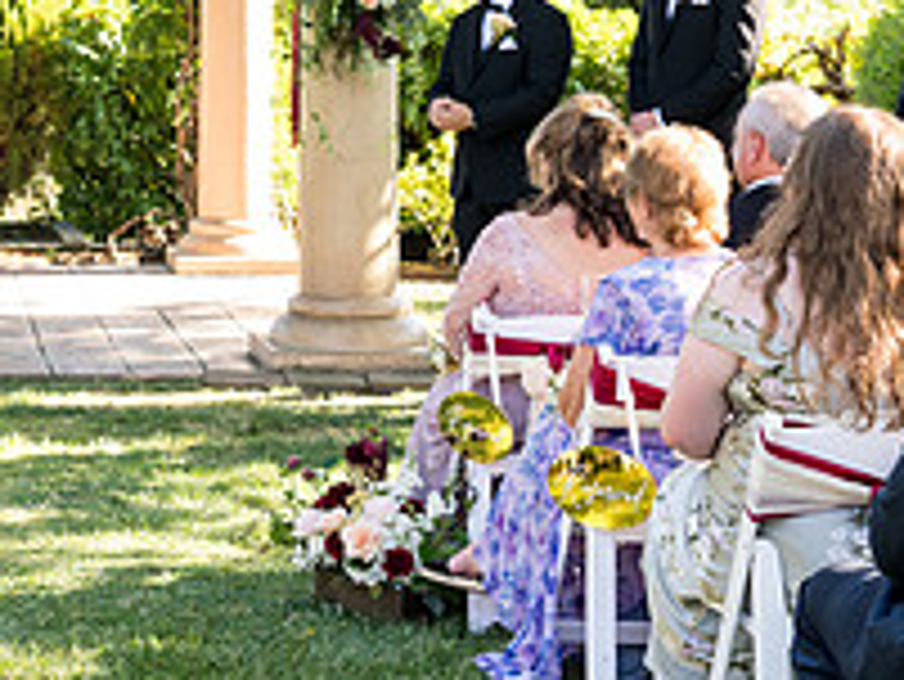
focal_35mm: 97
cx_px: -180
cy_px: 173
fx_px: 2535
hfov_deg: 19.1
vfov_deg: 15.2
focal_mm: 35
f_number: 4
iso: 800
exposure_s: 1/400
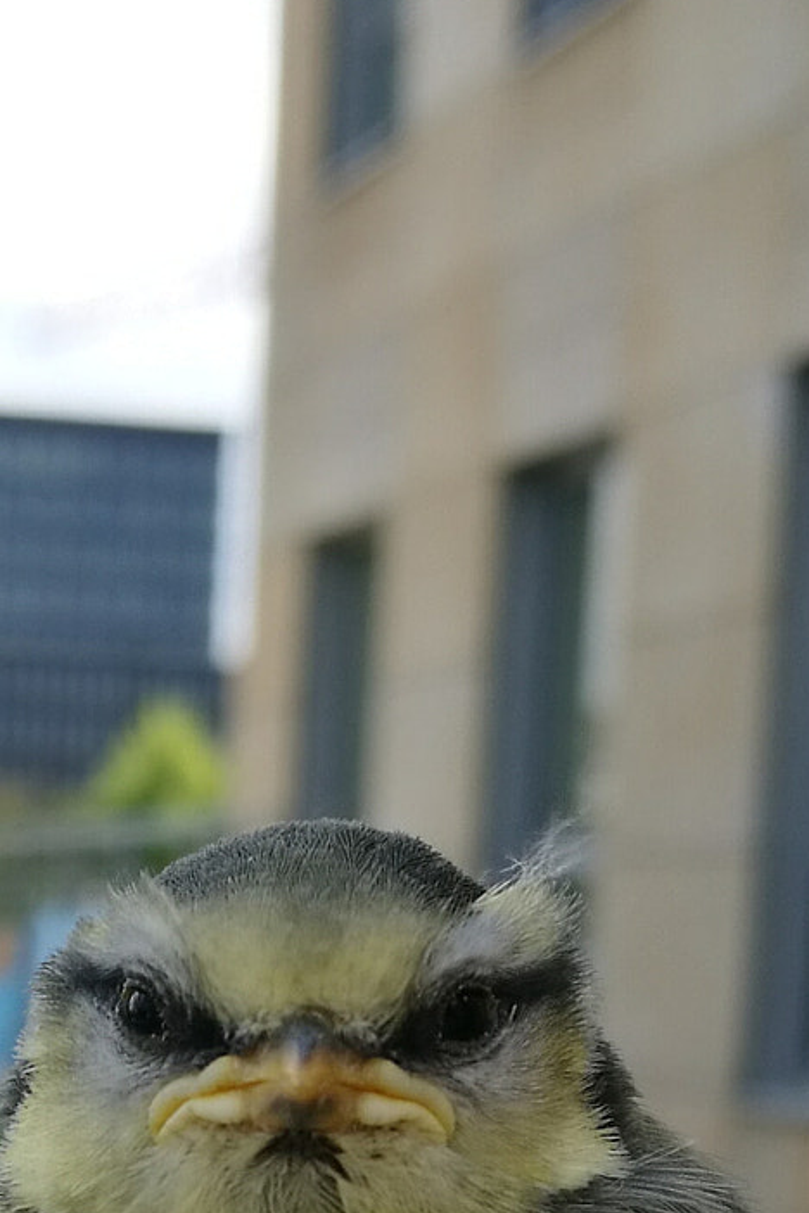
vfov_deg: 28.5
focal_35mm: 64
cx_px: 333
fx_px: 2157
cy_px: 1343
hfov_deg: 21.2
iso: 50
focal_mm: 4.5
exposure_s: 1/376
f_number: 2.2
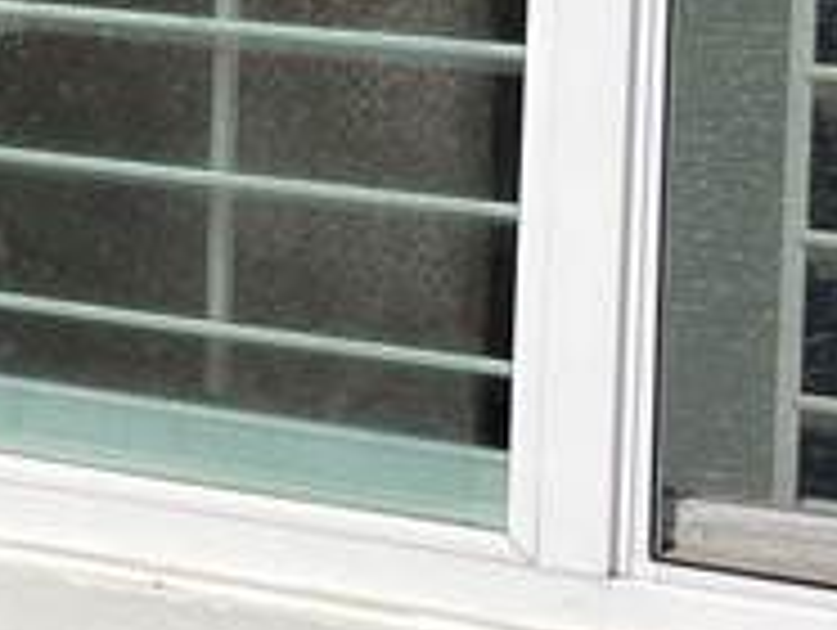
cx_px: -986
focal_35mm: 143
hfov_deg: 11.9
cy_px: -274
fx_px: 3462
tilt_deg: -3.6
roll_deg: +0.0
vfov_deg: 10.1
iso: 50
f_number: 1.6
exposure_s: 1/4310
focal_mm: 5.1
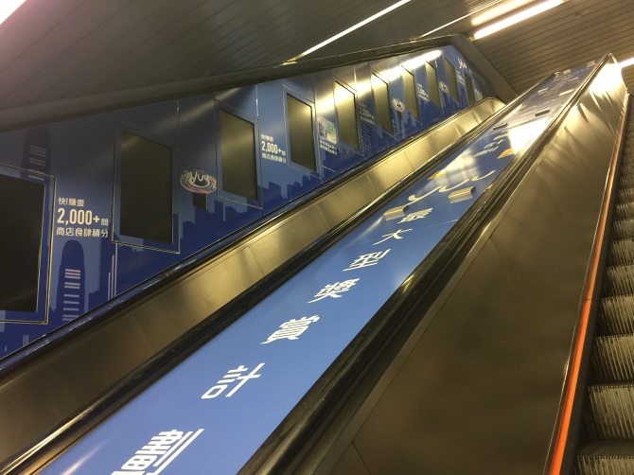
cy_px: 238
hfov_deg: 61.7
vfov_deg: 48.2
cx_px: 317
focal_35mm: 29
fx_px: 531
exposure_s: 1/17
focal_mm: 4.15
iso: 100
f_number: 2.2
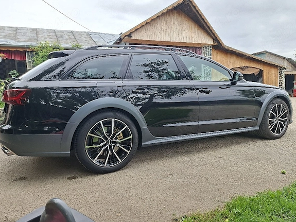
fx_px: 205
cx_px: 147
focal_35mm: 24
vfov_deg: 56.8
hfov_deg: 71.6
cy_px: 115
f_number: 1.8
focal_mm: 5.54
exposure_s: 1/400
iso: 50
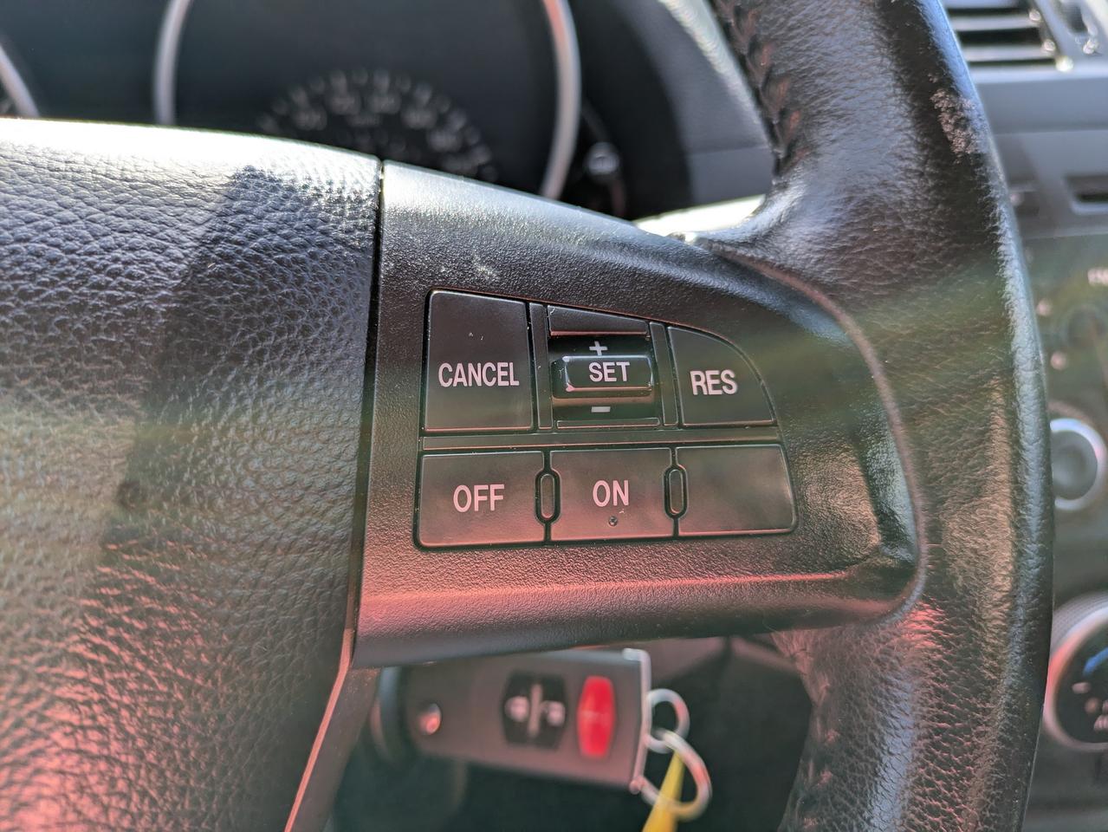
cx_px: 554
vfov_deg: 54.9
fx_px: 800
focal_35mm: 25
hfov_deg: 69.4
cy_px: 416
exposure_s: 1/278
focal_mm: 5.43
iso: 53
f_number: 1.89
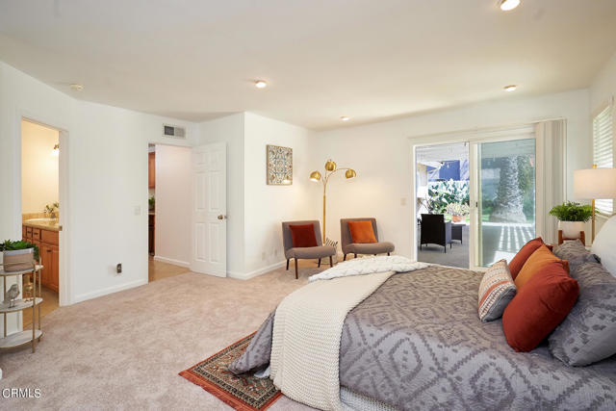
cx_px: 308
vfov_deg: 73.8
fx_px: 274
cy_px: 206
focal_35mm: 16
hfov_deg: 96.7
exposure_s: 1/40
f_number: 8
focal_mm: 16
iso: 800
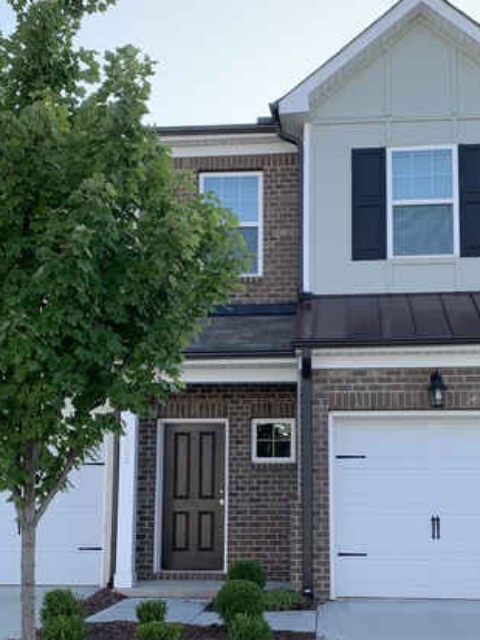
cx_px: 271
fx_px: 776
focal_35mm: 42
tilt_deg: +7.9
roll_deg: -1.1
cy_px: 415
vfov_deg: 44.3
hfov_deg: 34.3
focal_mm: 4.25
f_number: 1.8
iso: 25
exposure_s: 1/635
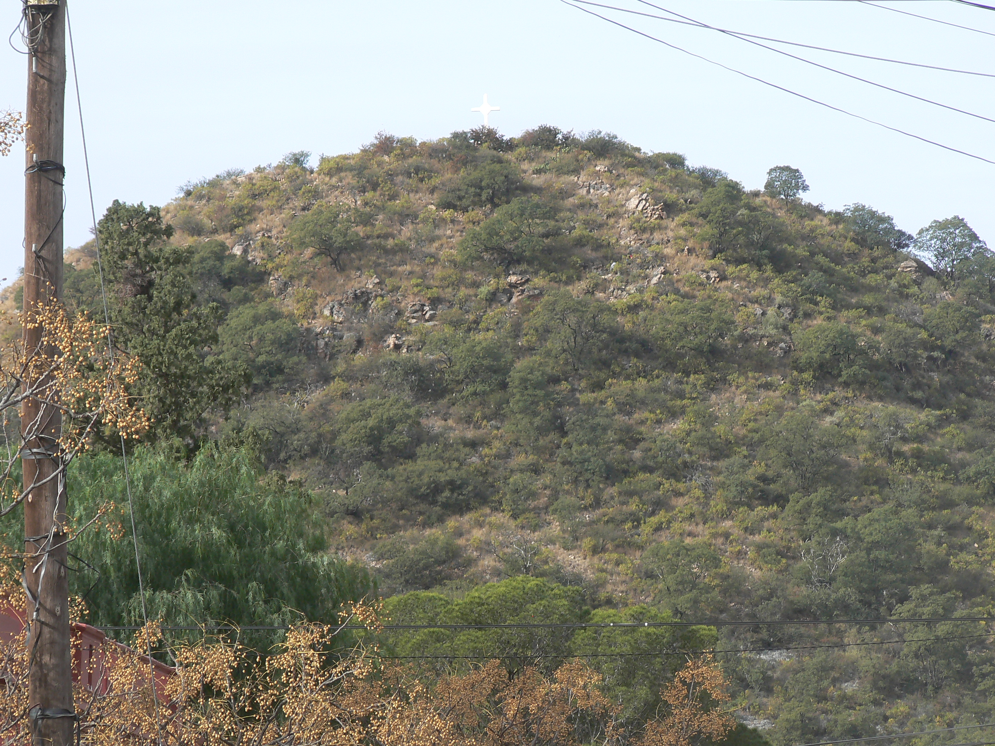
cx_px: 498
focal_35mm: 198
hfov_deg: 10.0
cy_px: 373
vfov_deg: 7.5
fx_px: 5691
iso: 80
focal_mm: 32.9
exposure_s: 1/250
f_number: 5.6
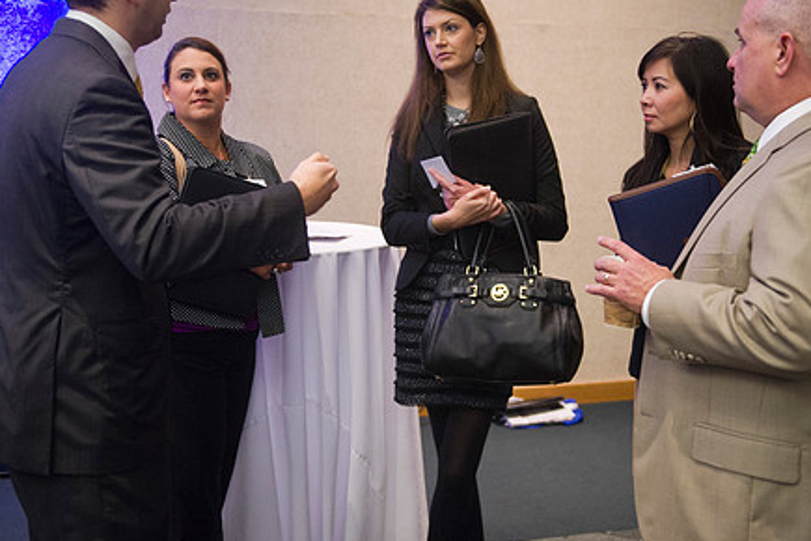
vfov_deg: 27.9
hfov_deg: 41.1
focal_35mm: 48
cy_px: 194
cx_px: 434
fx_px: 1081
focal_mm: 36
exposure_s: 1/100
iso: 2500
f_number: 2.8
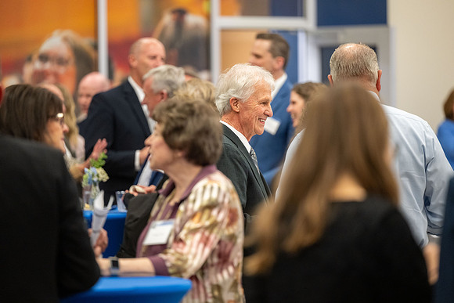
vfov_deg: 7.4
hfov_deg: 11.1
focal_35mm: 185
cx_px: 227
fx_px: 2333
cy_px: 152
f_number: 2.8
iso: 2000
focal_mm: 185
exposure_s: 1/200
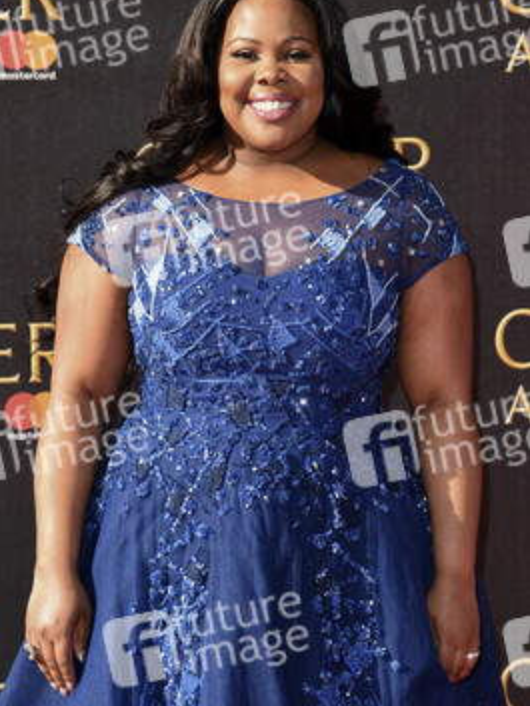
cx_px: 265
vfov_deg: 16.4
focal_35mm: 120
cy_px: 340
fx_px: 2448
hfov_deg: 12.4
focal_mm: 110
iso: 100
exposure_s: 1/250
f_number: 5.6
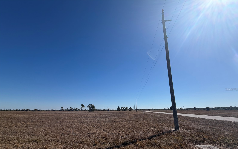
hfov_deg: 101.5
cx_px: 119
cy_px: 89
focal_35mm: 15
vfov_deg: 74.0
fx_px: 97
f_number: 2.2
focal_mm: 2.22
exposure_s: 1/1572
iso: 25
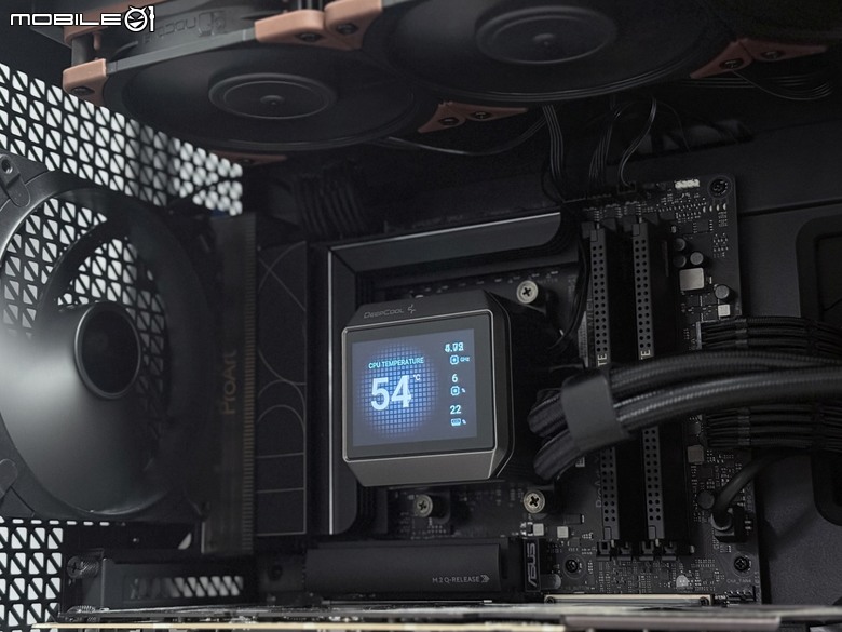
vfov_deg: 30.3
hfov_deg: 39.7
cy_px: 316
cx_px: 421
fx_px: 1168
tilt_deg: +10.5
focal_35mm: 48
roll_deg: +1.4
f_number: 1.78
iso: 400
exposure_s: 1/30
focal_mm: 6.76
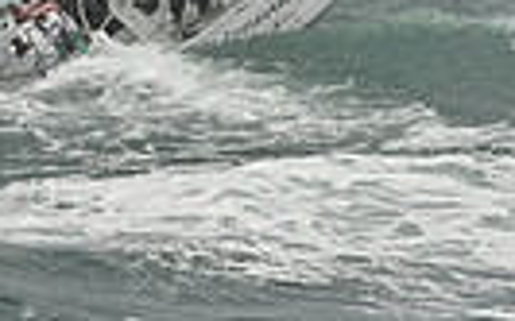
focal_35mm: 311
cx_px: -153
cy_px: -712
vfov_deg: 4.1
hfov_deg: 6.7
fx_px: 4363
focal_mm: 70
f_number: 13
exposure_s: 1/1250
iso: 320
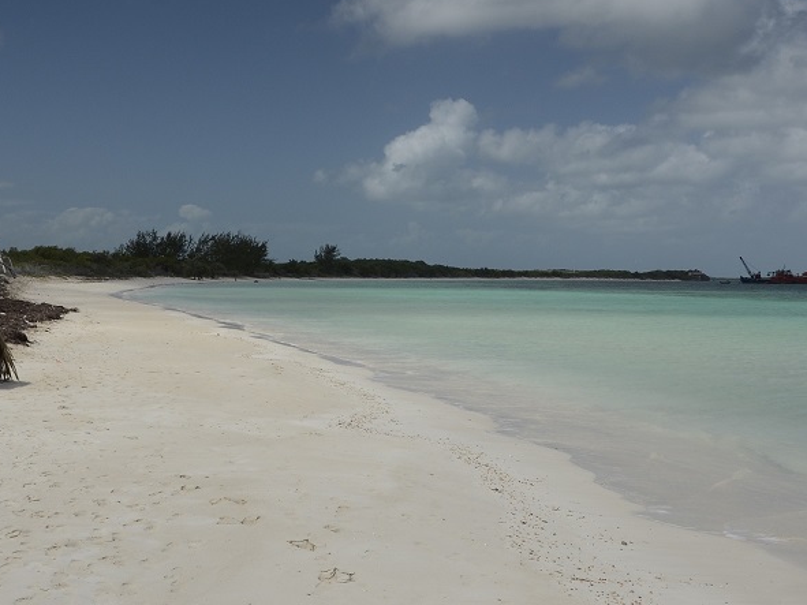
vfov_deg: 27.0
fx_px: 1259
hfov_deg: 35.5
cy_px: 244
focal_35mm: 54
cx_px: 416
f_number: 9
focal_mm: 18
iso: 100
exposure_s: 1/200
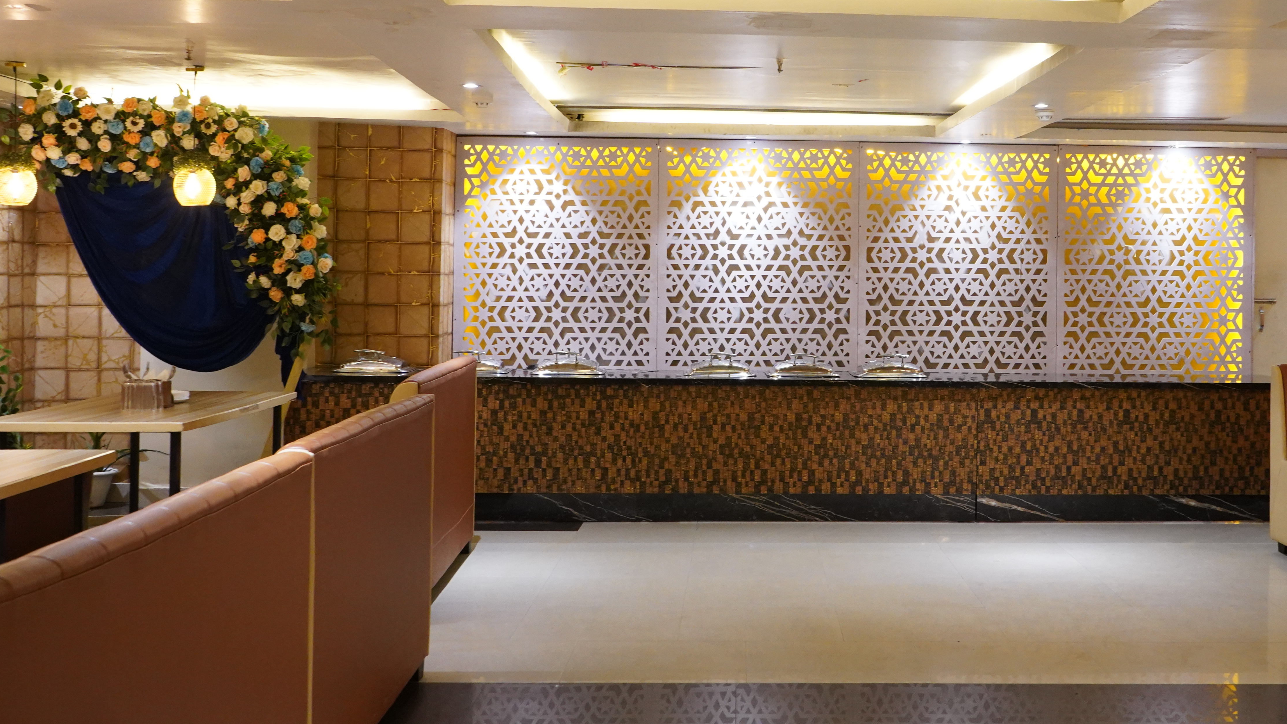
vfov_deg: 27.0
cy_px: 285
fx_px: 1502
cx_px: 815
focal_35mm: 44
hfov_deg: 45.9
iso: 5000
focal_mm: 31
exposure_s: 1/40
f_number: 9
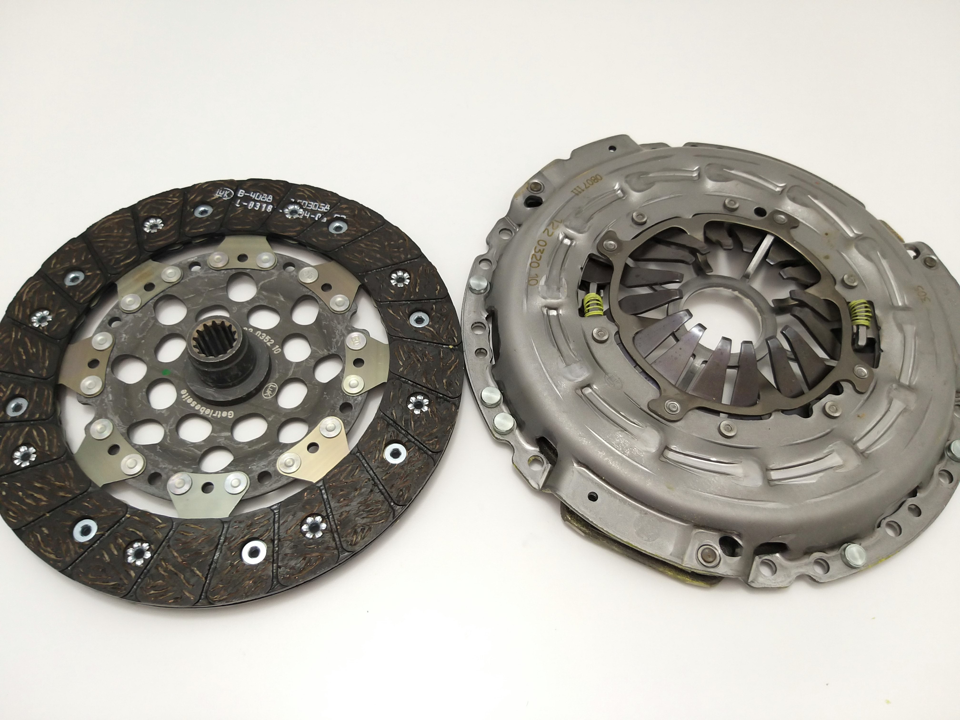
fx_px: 721
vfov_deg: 53.1
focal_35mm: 26
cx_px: 480
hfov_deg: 67.3
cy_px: 360
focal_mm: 3.93
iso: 80
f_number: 1.7
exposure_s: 1/50
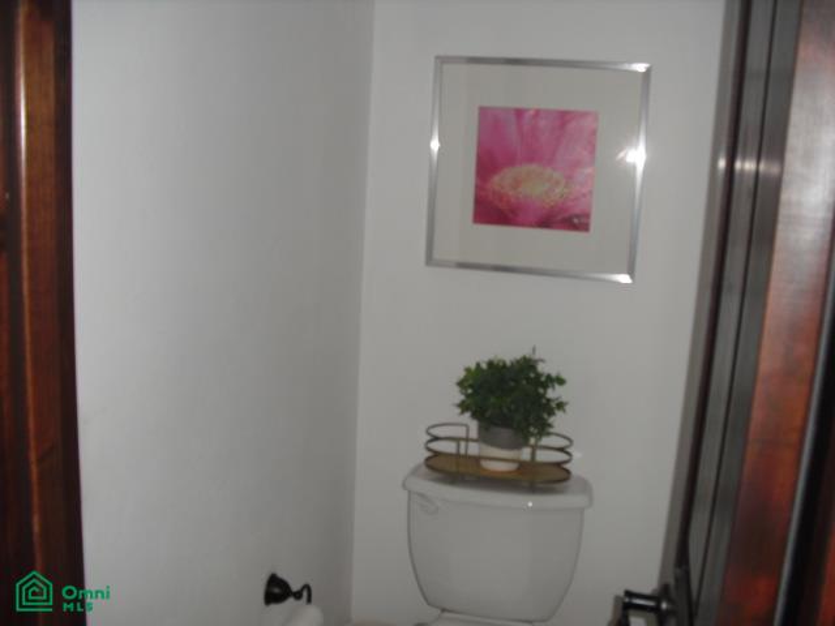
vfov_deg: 39.7
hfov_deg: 51.4
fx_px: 868
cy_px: 313
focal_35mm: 36
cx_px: 418
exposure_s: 1/60
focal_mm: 6.3
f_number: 3.1
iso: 100
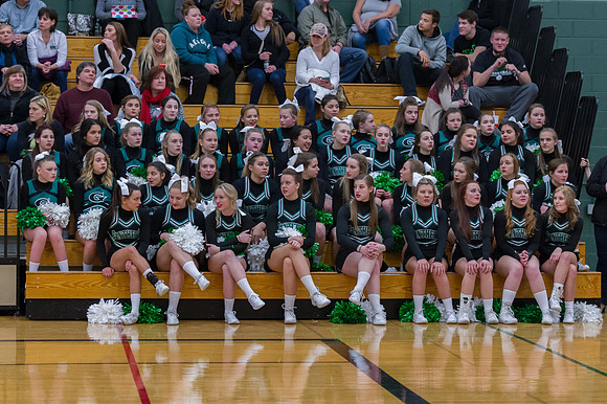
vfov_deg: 11.1
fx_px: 2081
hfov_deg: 16.6
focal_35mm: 123
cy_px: 196
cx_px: 299
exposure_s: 1/500
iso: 5000
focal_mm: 102
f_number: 2.8
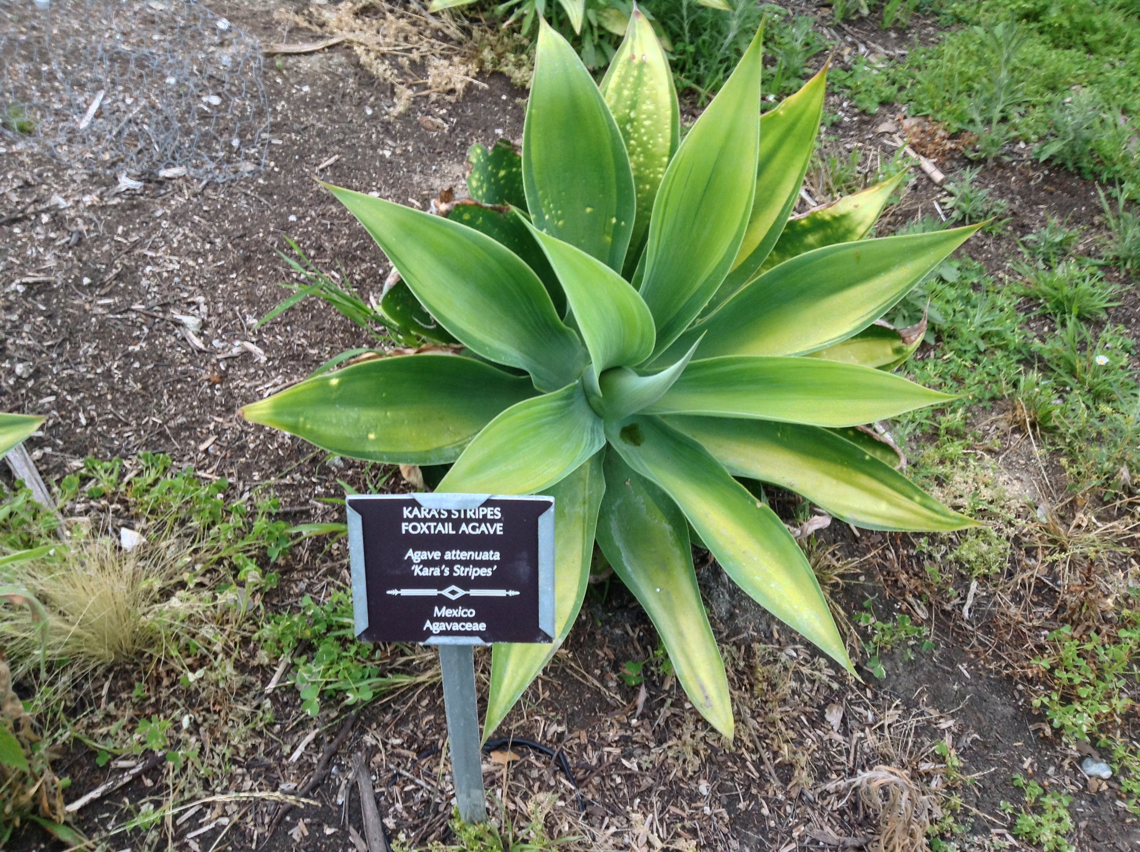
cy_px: 426
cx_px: 570
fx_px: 1085
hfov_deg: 55.4
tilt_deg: -38.3
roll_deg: +2.8
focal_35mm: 33
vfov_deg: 42.8
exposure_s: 1/24
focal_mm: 3.3
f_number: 2.4
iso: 40
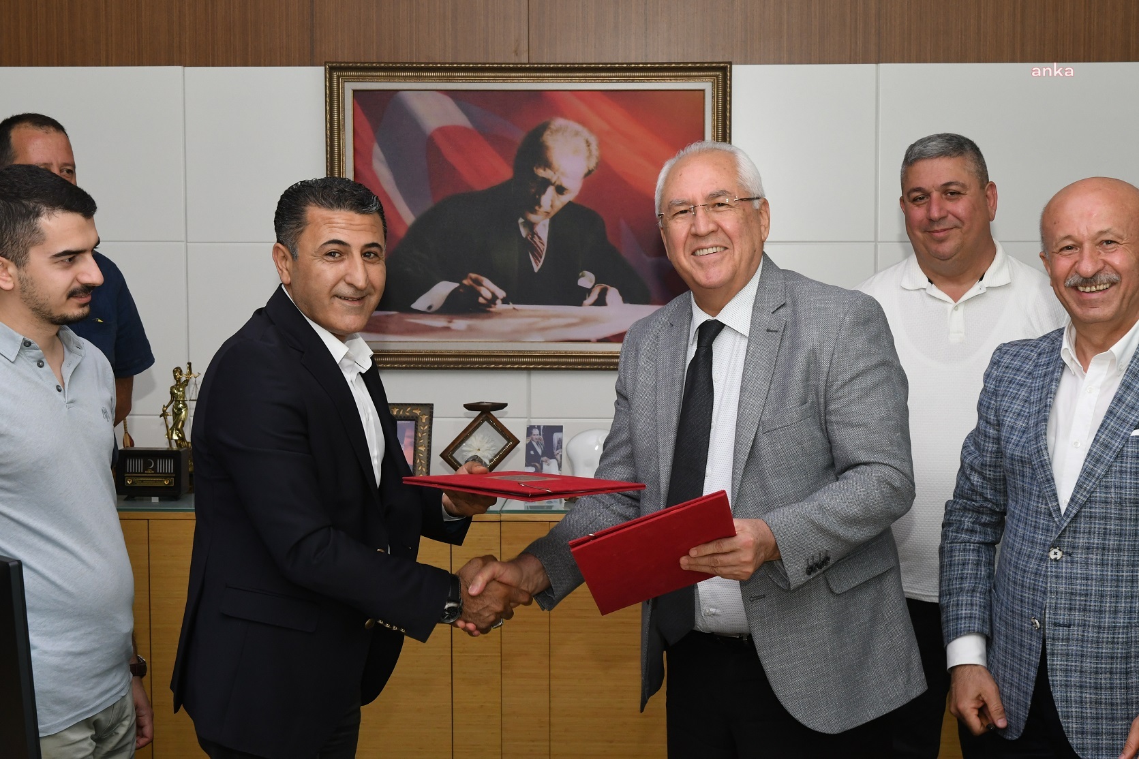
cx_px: 570
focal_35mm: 57
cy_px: 380
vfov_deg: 23.8
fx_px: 1803
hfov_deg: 35.1
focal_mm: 38
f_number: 8
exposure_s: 1/60
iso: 1250
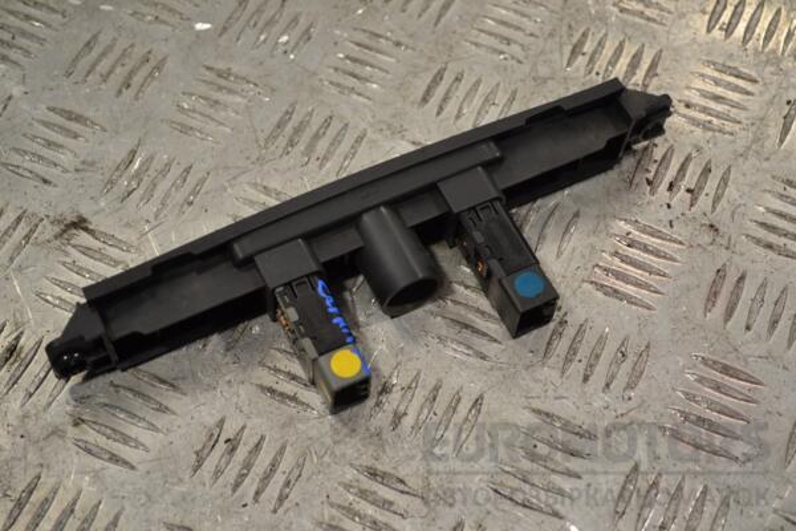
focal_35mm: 63
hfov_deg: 31.9
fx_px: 1393
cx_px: 398
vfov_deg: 21.6
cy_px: 266
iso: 400
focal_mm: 42
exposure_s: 1/125
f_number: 5.6
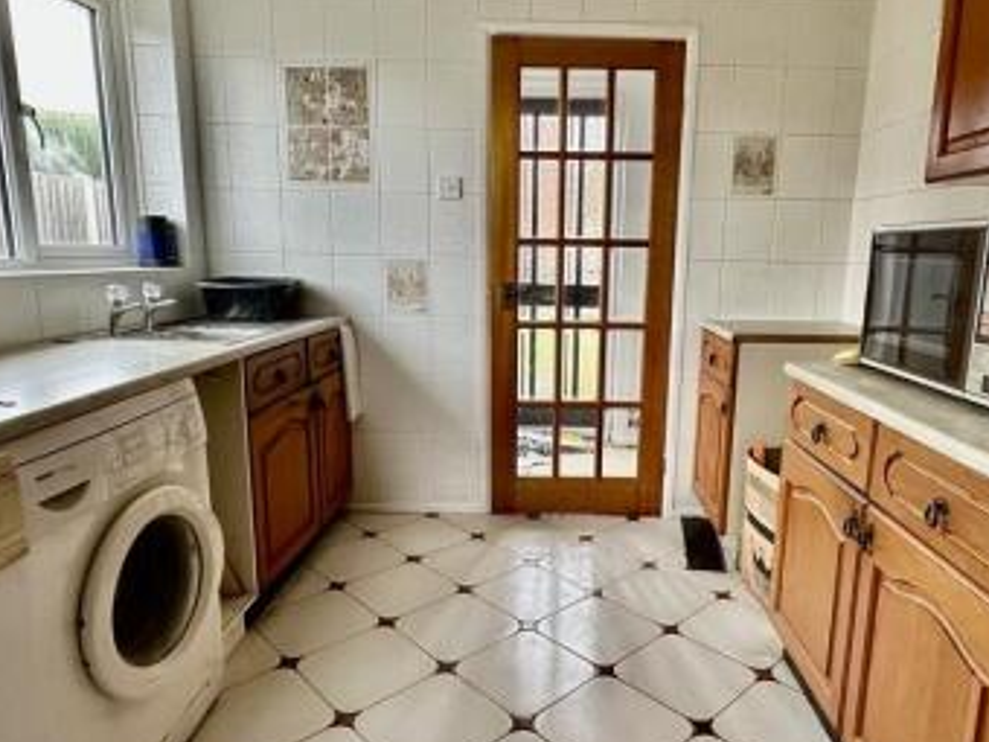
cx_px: 542
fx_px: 686
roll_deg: -1.0
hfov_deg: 71.4
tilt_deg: -12.7
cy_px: 391
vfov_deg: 56.8
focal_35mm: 24
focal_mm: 2.22
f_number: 2.2
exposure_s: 1/99
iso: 250
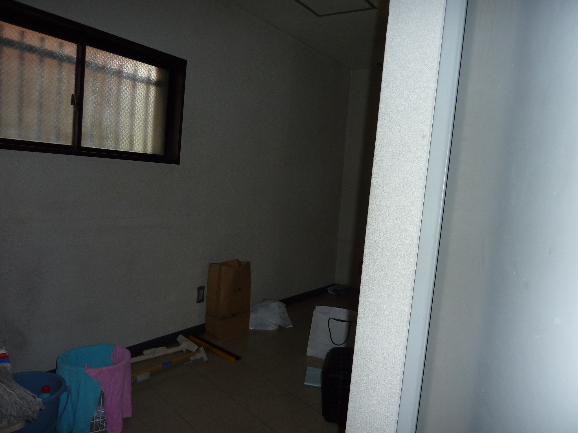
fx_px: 417
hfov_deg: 69.4
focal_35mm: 25
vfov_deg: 54.9
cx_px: 289
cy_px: 216
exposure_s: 1/30
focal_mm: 4.1
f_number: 3.3
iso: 100
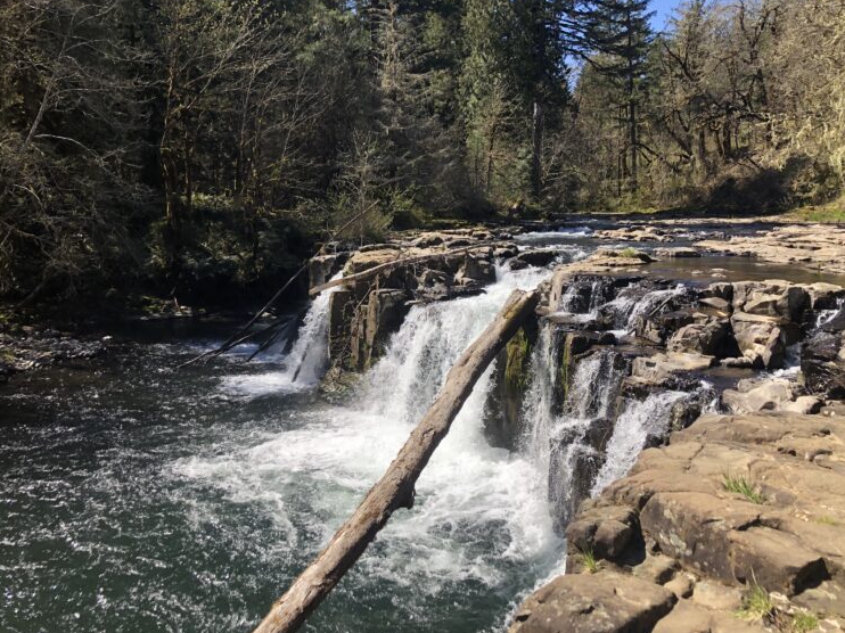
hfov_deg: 61.7
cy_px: 312
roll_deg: +0.4
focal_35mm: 29
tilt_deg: -6.6
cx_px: 434
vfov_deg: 48.2
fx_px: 708
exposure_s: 1/1130
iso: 20
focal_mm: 3.99
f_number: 1.8
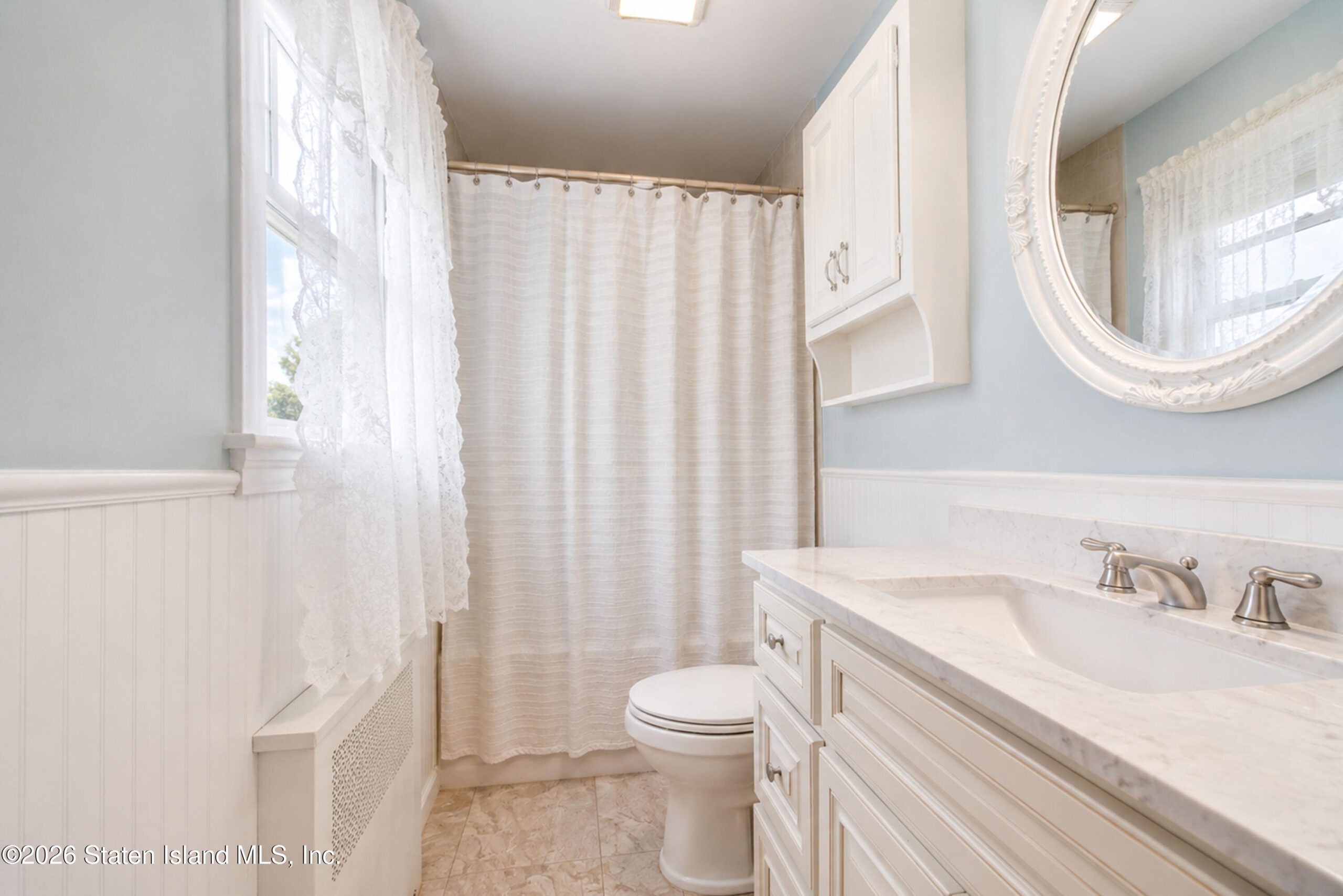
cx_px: 672
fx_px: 560
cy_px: 448
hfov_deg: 100.4
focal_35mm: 15
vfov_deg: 77.3
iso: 2000
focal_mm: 10
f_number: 5.6
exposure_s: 1/30
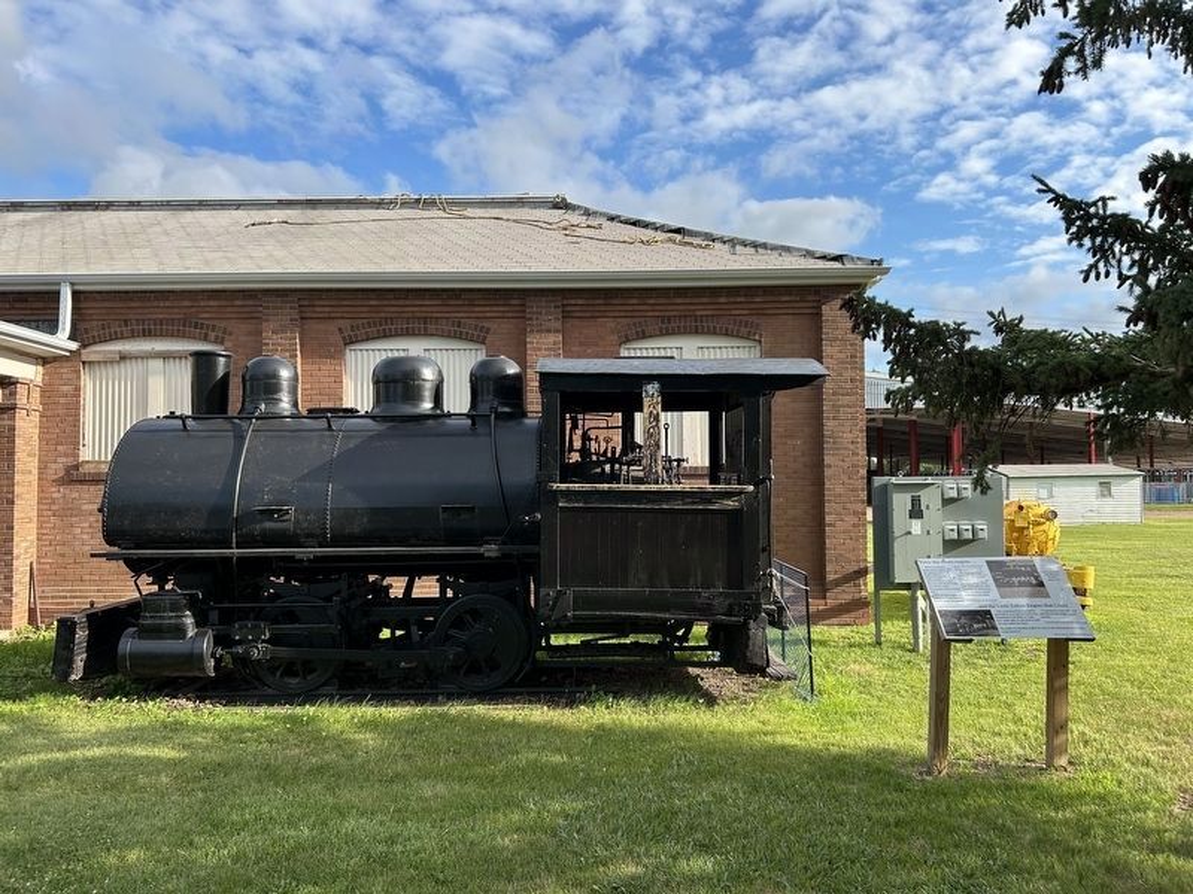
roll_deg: +0.6
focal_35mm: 26
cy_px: 447
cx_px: 596
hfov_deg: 67.3
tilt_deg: +1.4
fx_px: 896
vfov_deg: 53.1
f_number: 1.5
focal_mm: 5.7
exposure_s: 1/1621
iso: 50
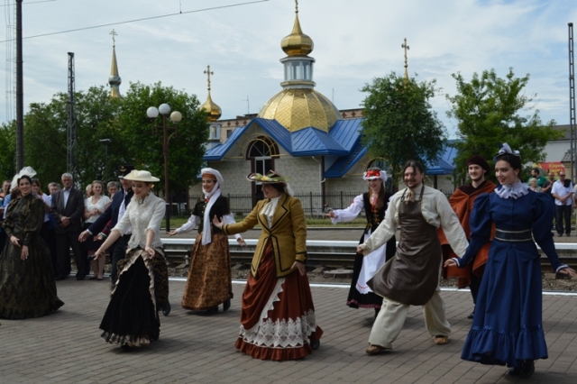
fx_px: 769
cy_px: 192
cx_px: 288
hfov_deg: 41.1
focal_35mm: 48
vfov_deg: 28.0
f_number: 8
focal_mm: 32
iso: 100
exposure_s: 1/250
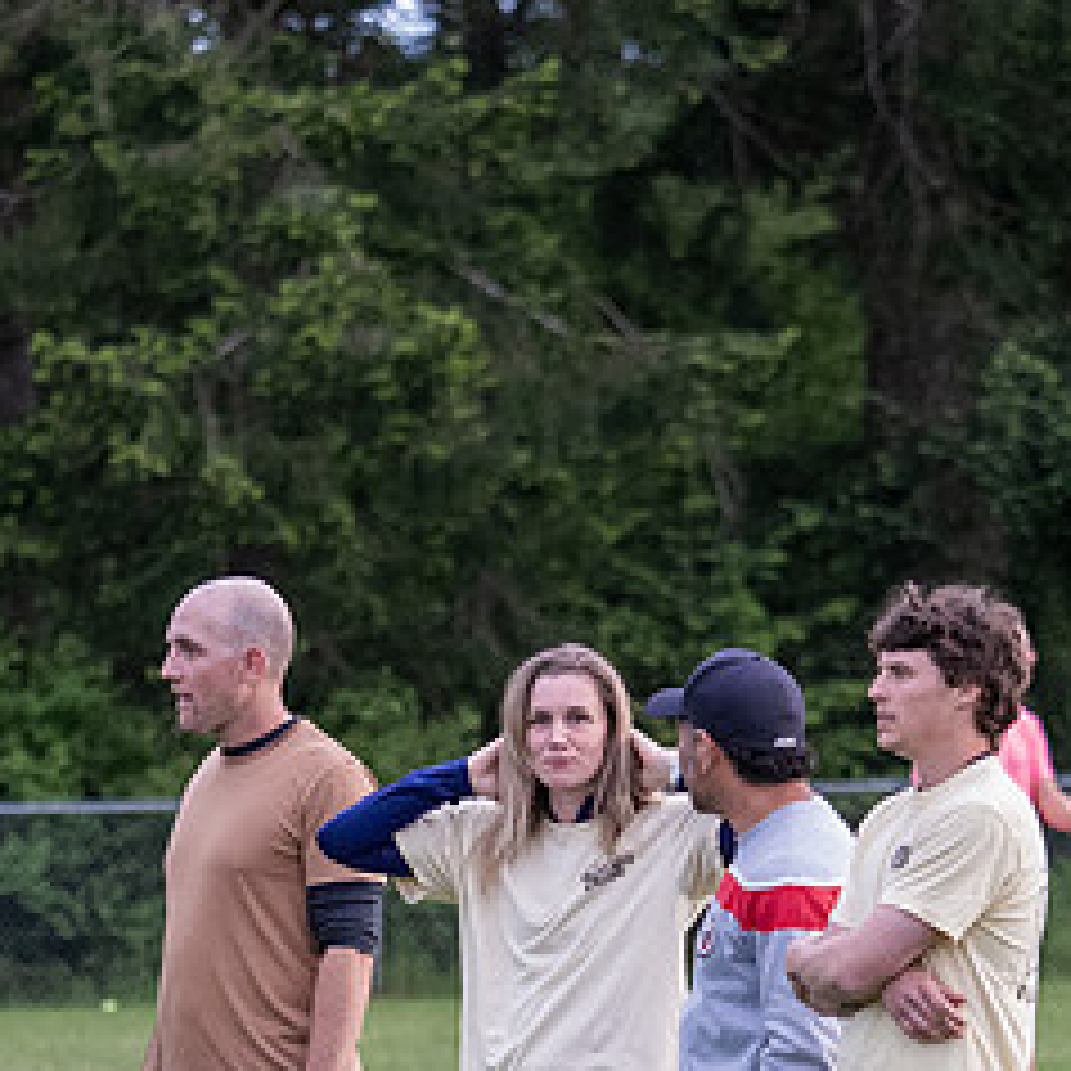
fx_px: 15962
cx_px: 567
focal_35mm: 456
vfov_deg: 3.8
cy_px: 803
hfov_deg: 3.8
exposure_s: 1/800
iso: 2500
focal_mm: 106
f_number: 2.8
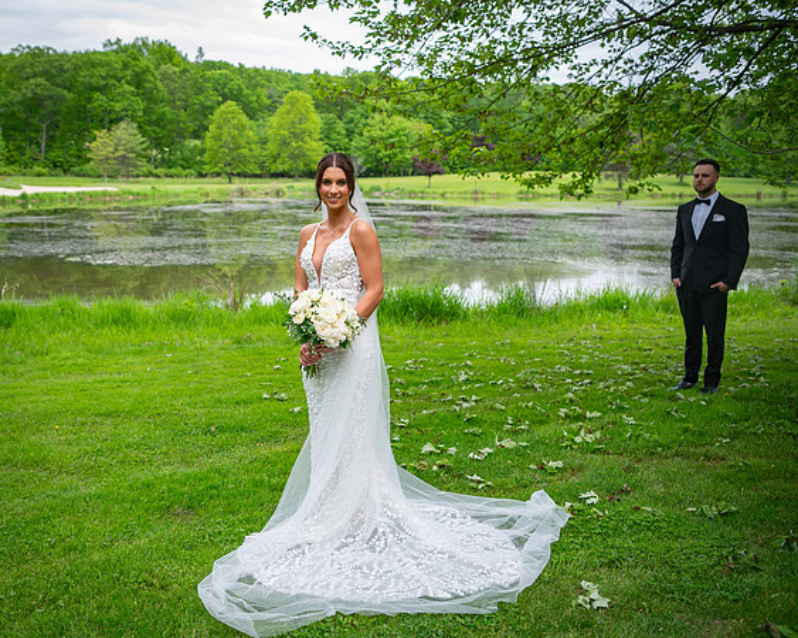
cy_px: 302
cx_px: 293
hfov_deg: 47.5
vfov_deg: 39.2
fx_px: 896
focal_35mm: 38
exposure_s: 1/800
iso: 400
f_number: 3.2
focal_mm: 32
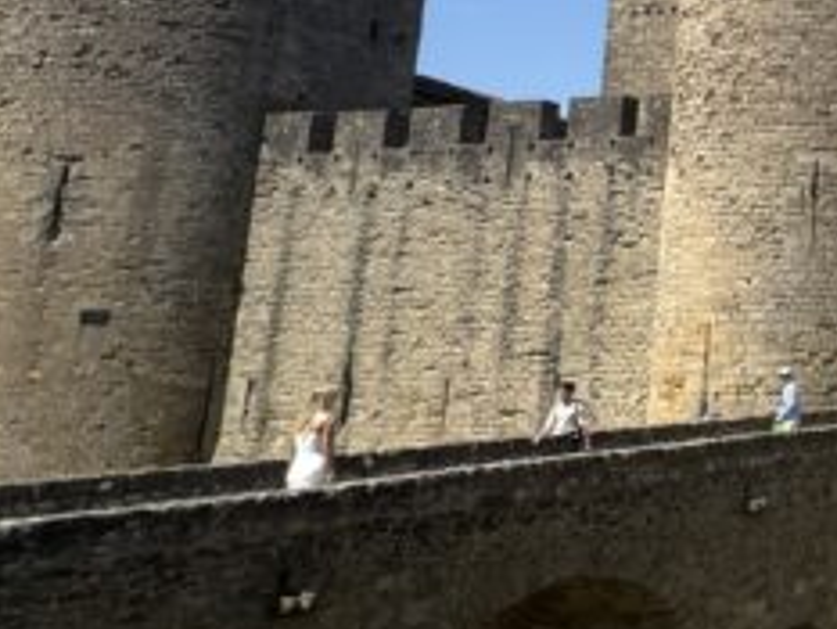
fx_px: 1210
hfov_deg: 27.1
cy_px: 106
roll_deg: +0.5
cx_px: 1252
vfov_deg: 28.4
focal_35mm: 50
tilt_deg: +11.5
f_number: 2.2
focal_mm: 2.22
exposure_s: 1/1709
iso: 50
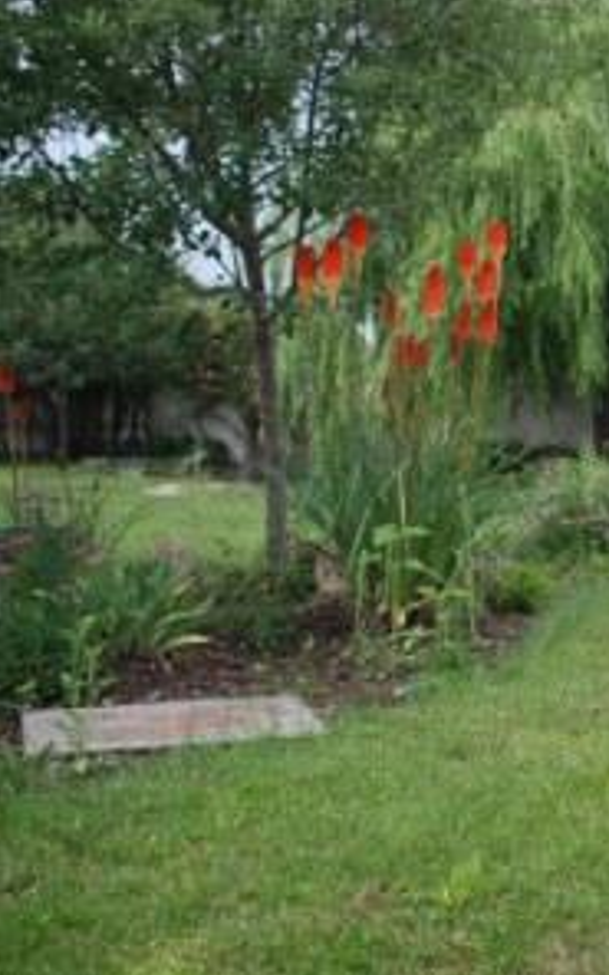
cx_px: 681
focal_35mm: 51
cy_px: 491
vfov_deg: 39.6
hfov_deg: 23.6
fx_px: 1354
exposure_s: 1/80
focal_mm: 22
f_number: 3.8
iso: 200
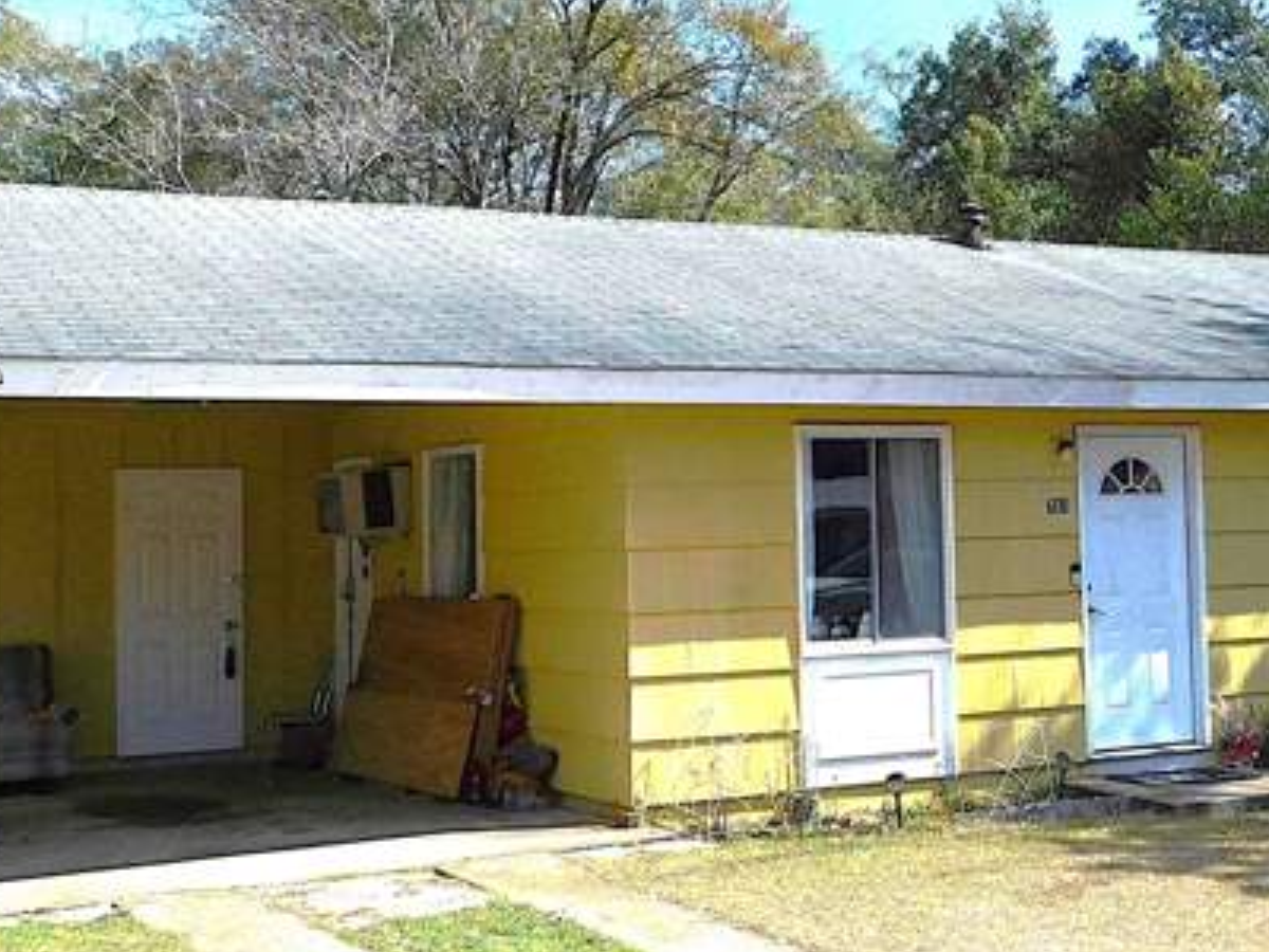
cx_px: 968
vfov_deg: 24.4
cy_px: 387
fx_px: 2200
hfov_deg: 31.5
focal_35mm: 60
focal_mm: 5.3
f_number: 3.2
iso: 125
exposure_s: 1/1500
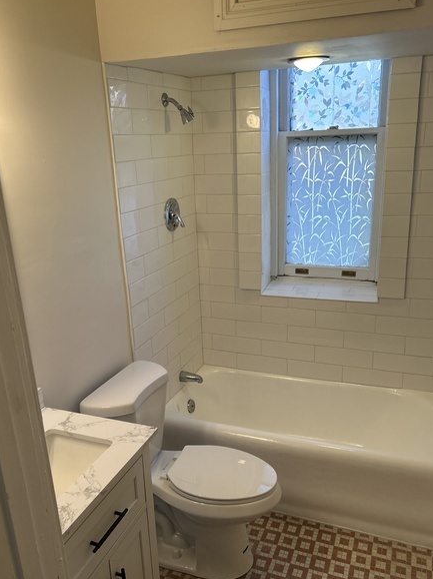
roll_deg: +2.1
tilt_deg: -18.1
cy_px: 305
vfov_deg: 59.9
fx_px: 501
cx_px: 216
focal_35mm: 30
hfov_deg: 46.8
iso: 80
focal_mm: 5.7
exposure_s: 1/120
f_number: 1.5
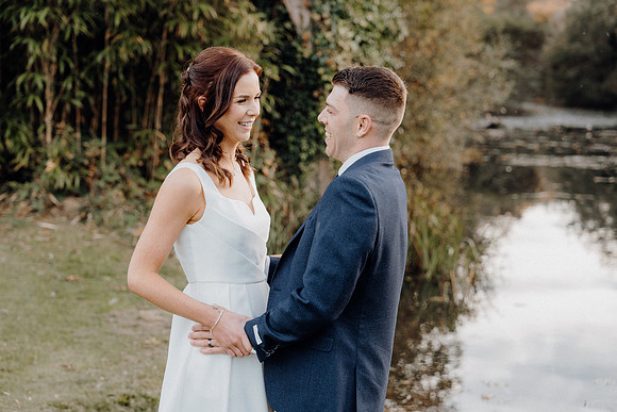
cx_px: 308
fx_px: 1200
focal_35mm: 70
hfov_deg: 28.8
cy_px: 206
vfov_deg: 19.5
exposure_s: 1/200
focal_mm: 70
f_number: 3.5
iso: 250
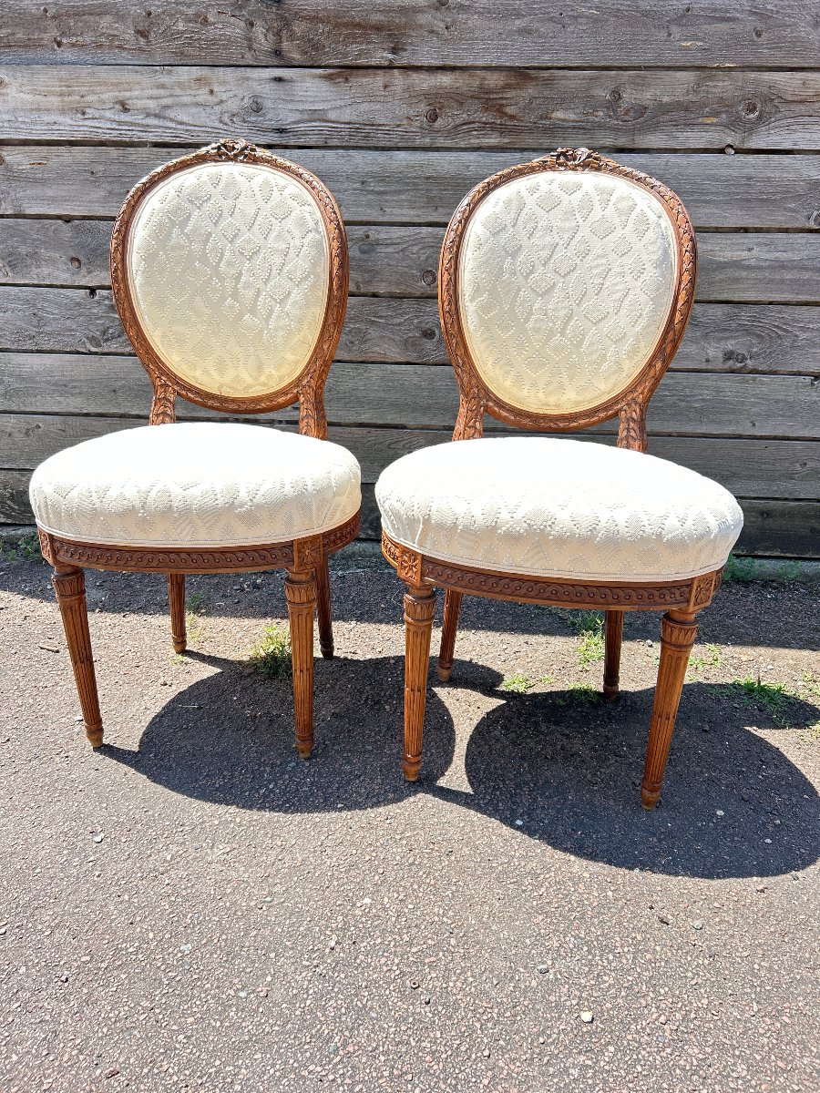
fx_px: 821
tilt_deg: -22.8
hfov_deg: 53.1
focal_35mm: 26
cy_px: 546
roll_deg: -0.8
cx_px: 410
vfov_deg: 67.3
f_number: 1.5
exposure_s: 1/738
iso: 50
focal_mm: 5.7
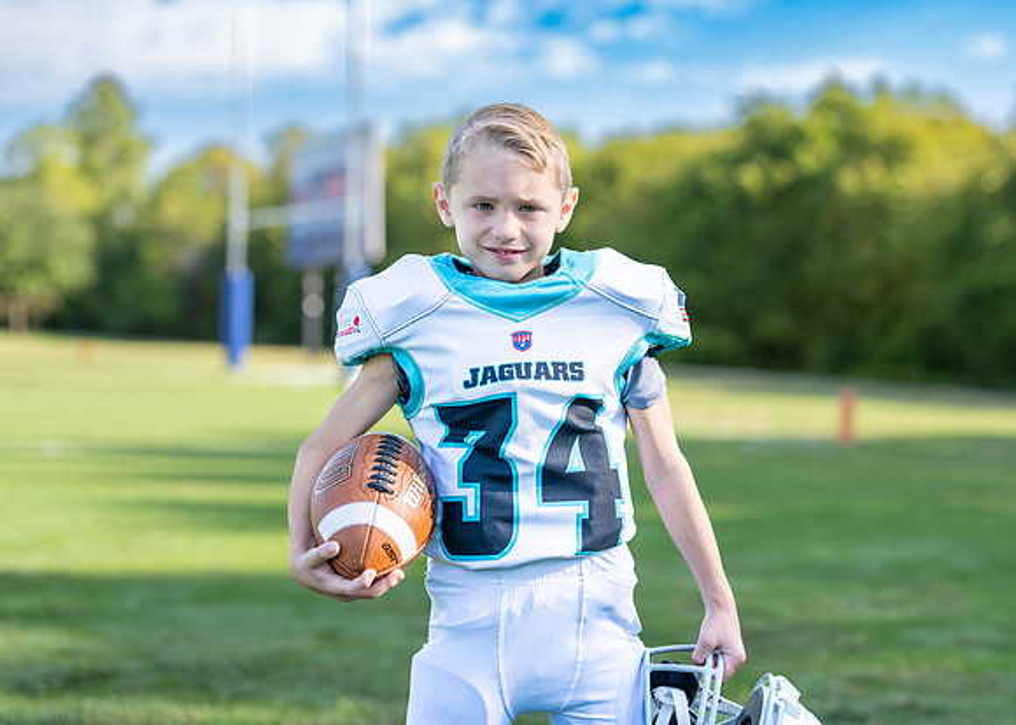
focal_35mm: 58
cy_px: 326
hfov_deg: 33.7
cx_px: 549
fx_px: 1679
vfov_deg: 24.4
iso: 100
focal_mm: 50
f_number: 1.8
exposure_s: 1/1250
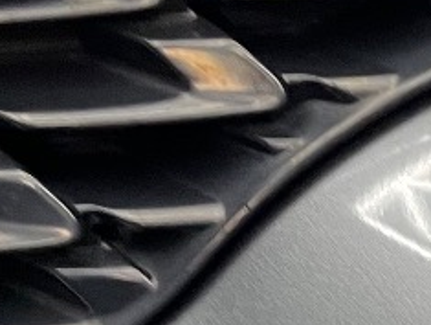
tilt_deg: -39.1
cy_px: 589
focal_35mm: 159
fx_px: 1983
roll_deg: +7.6
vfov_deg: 9.0
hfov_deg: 10.5
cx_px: 1056
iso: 160
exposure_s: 1/60
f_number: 1.6
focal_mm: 4.2
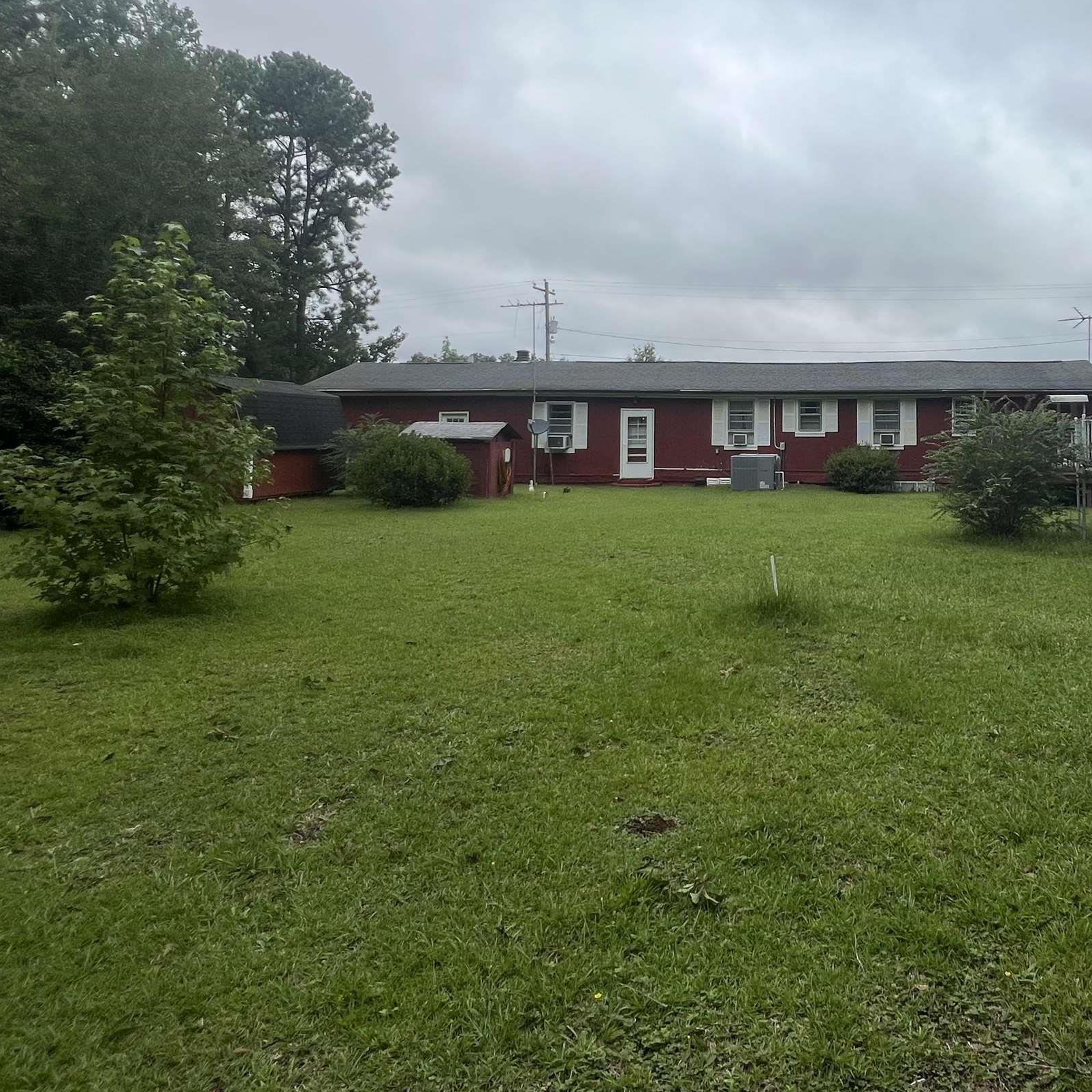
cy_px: 396
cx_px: 786
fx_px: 785
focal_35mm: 22
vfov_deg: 68.3
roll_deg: -0.2
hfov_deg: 66.3
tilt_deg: +2.7
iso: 32
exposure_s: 1/1508
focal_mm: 1.57
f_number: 1.8
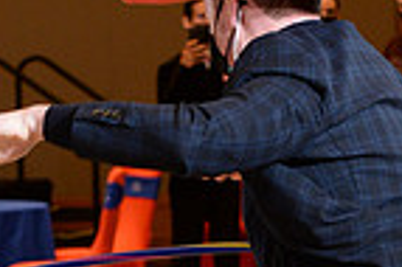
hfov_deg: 5.4
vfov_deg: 3.5
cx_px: 294
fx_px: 4294
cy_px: 430
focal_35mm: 385
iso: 2500
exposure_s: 1/250
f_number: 6.3
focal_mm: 95
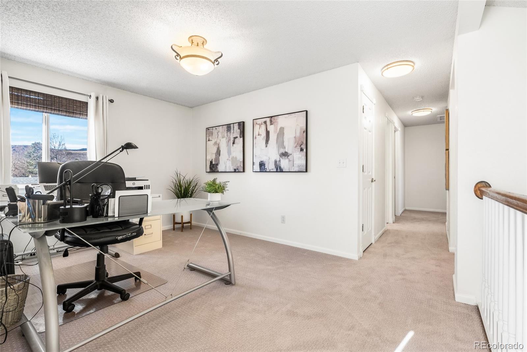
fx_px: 234
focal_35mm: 16
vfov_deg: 73.8
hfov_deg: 96.7
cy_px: 176
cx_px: 264
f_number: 8
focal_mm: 16
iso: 200
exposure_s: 1/3
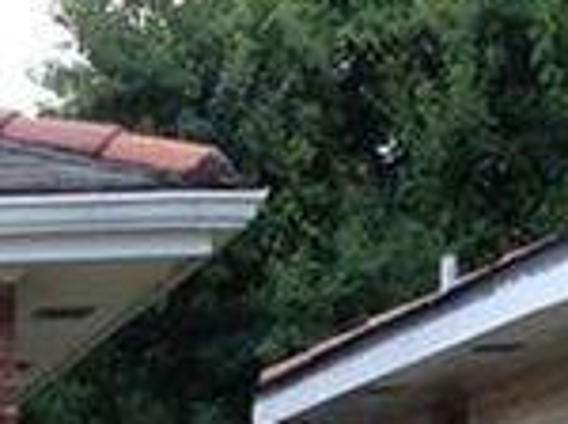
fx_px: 3915
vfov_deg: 6.0
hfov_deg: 8.1
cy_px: 996
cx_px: -303
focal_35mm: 239
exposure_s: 1/308
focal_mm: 4.28
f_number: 2.4
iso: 50
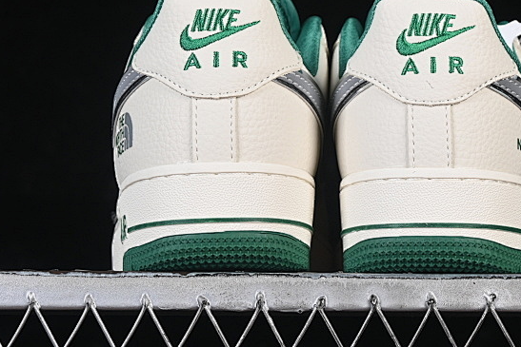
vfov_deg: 9.3
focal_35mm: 148
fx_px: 2142
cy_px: 59
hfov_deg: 13.9
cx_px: 324
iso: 160
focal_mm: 50
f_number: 8
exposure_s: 1/80
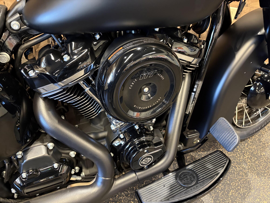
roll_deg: -1.6
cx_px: 135
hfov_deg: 67.3
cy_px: 102
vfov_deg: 53.1
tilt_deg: -38.9
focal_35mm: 26
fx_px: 203
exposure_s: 1/30
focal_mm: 5.96
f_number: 1.6
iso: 640
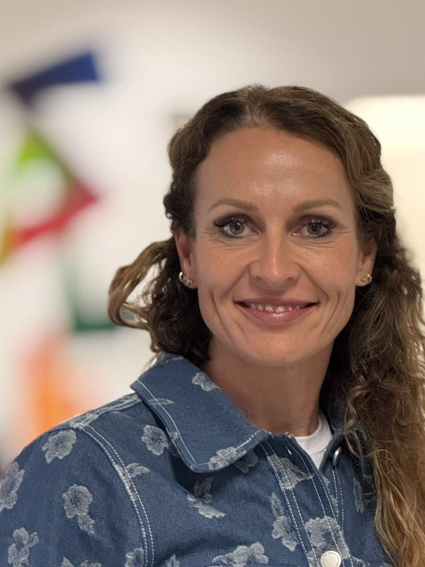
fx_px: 2604
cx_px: 260
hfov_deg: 9.3
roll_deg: +1.8
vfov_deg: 12.4
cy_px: 350
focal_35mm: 159
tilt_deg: -3.1
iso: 400
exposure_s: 1/50
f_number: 2.8
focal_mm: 15.66
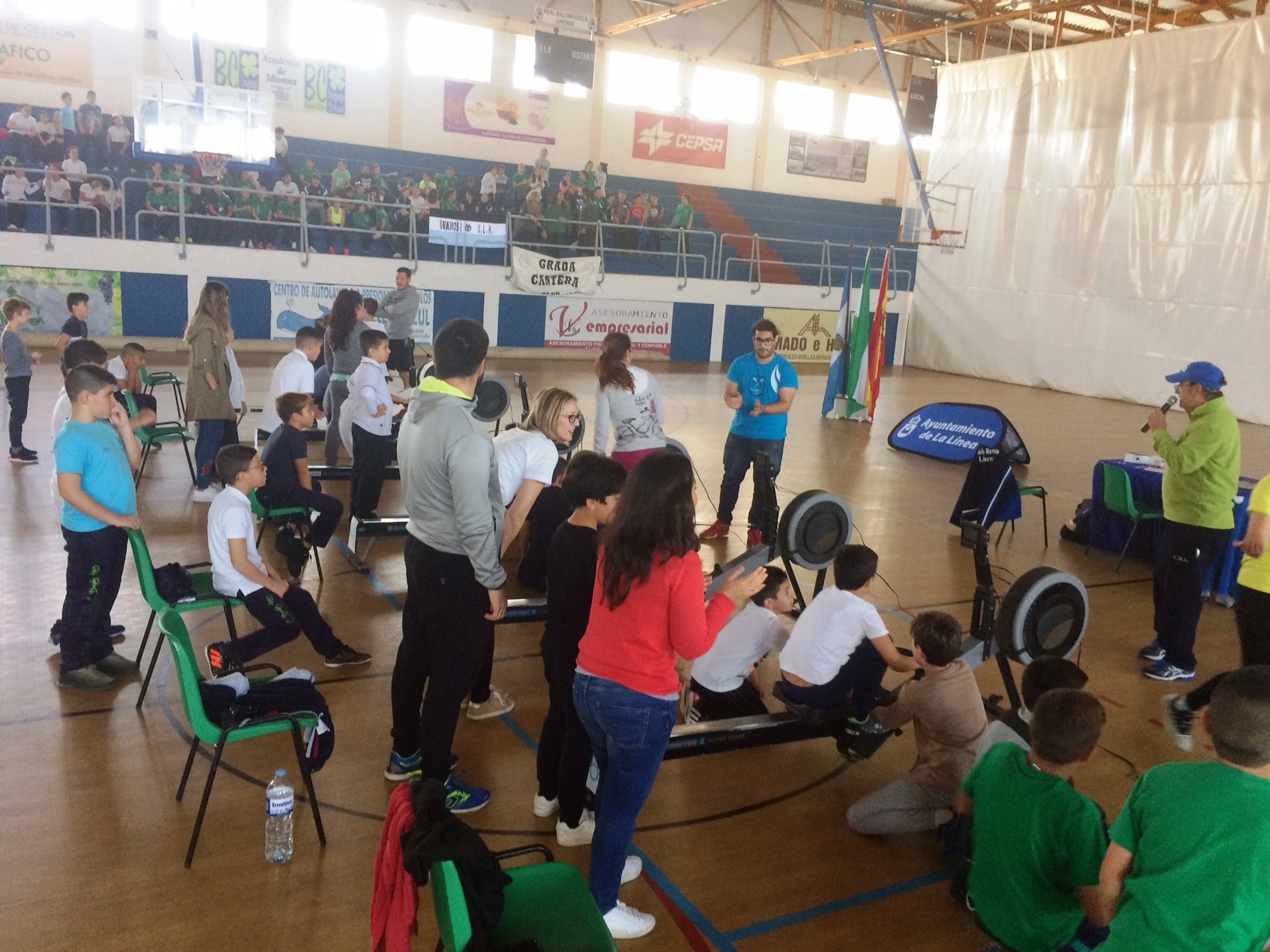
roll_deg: -4.4
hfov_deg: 61.7
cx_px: 635
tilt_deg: -15.2
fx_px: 1064
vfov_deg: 48.2
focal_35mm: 29
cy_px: 476
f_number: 2.2
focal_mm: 4.15
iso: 160
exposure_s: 1/33
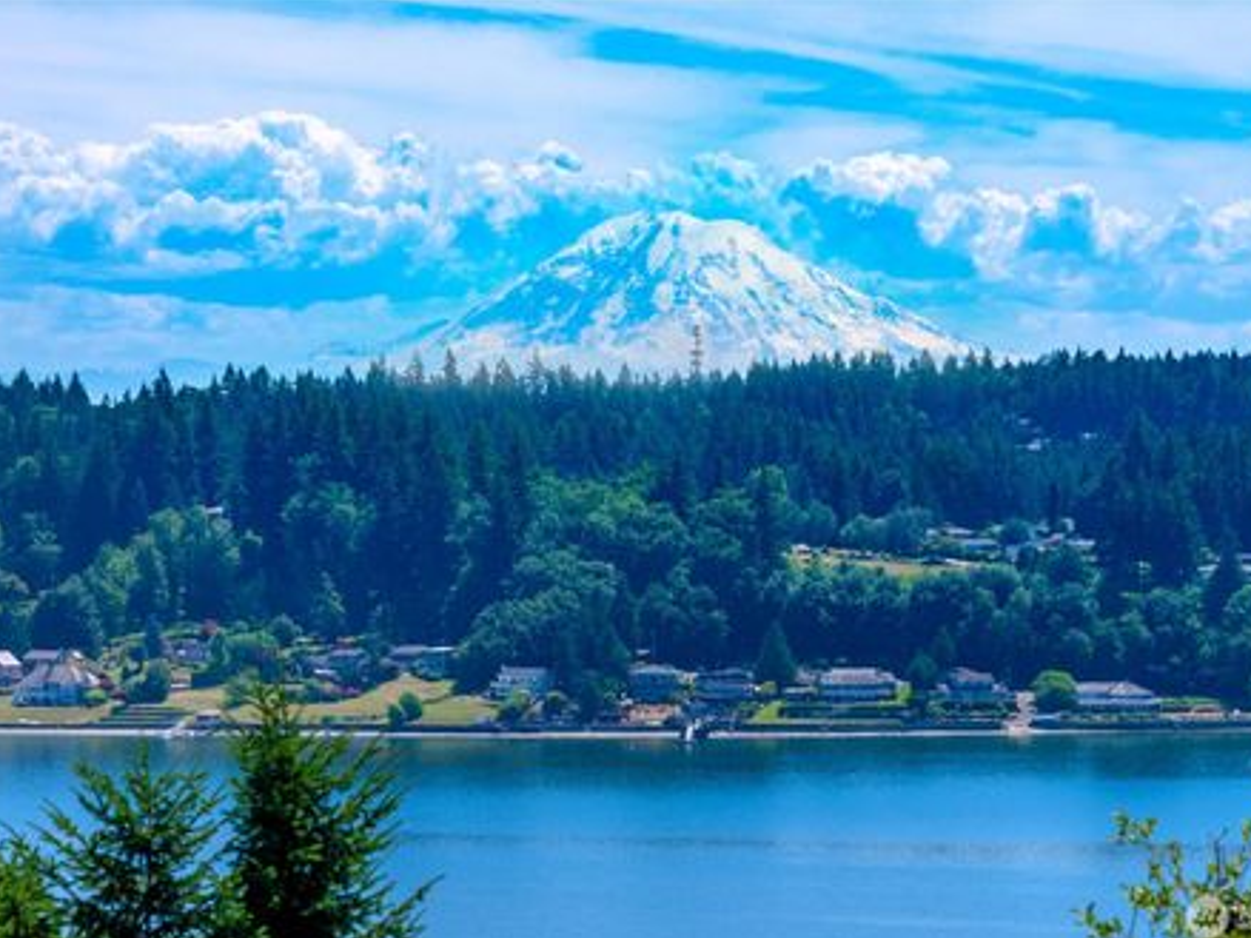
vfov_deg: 12.9
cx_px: 678
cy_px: 473
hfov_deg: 17.1
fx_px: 4155
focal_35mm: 115
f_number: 7.1
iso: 80
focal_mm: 105
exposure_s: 1/500
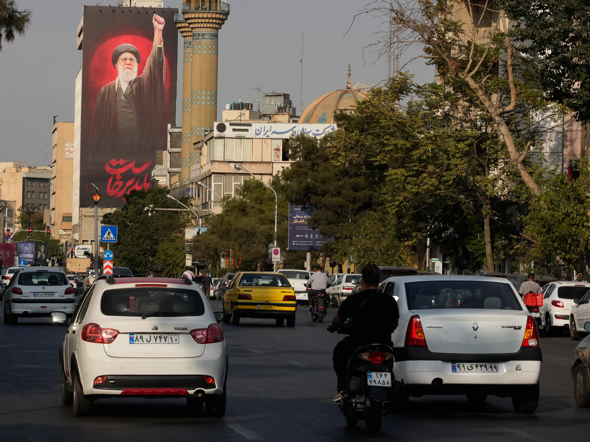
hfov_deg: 12.4
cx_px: 226
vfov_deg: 9.3
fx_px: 2710
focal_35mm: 159
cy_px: 170
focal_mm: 105
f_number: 9
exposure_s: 1/2000
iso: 800
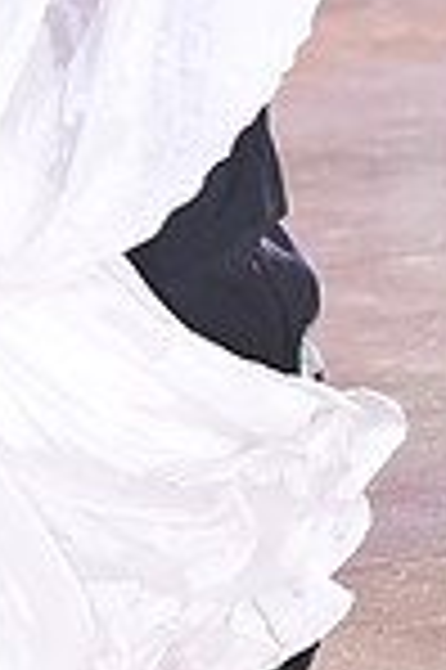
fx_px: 8419
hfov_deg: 3.0
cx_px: -277
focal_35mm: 452
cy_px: -360
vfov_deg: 4.5
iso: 8000
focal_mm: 116
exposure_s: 1/400
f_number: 5
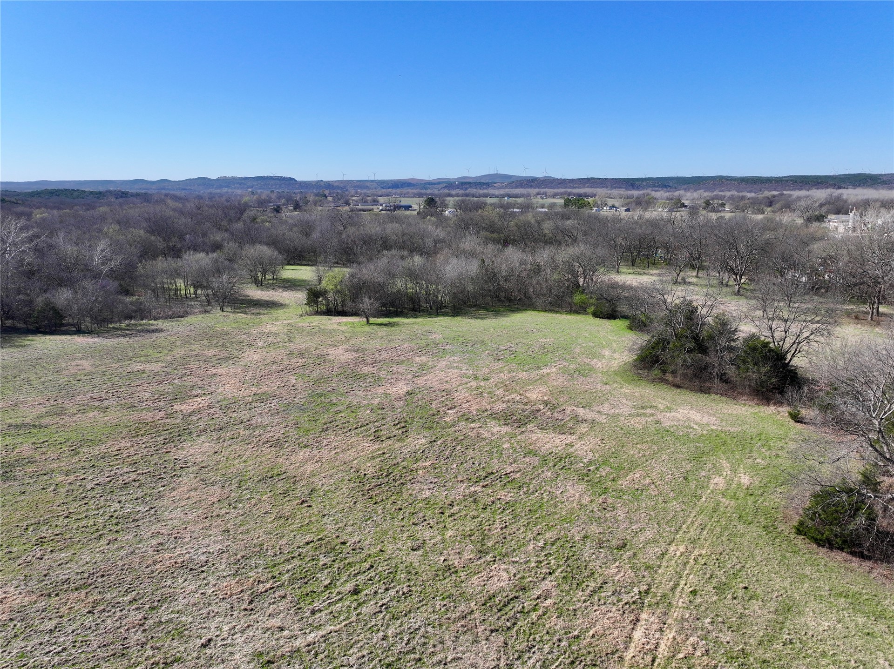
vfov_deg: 56.8
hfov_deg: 71.6
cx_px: 447
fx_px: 620
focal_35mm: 24
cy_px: 334
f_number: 2.8
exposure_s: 1/2000
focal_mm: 12.29
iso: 110
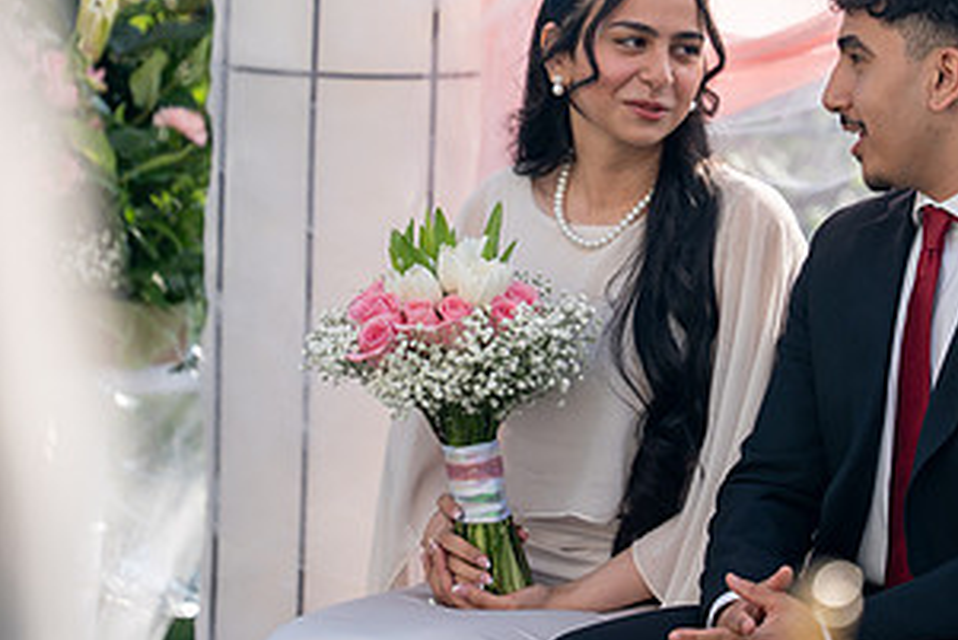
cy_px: 196
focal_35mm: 289
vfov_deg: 4.8
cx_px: 614
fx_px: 7694
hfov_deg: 7.1
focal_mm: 150
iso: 100
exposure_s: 1/2500
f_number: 2
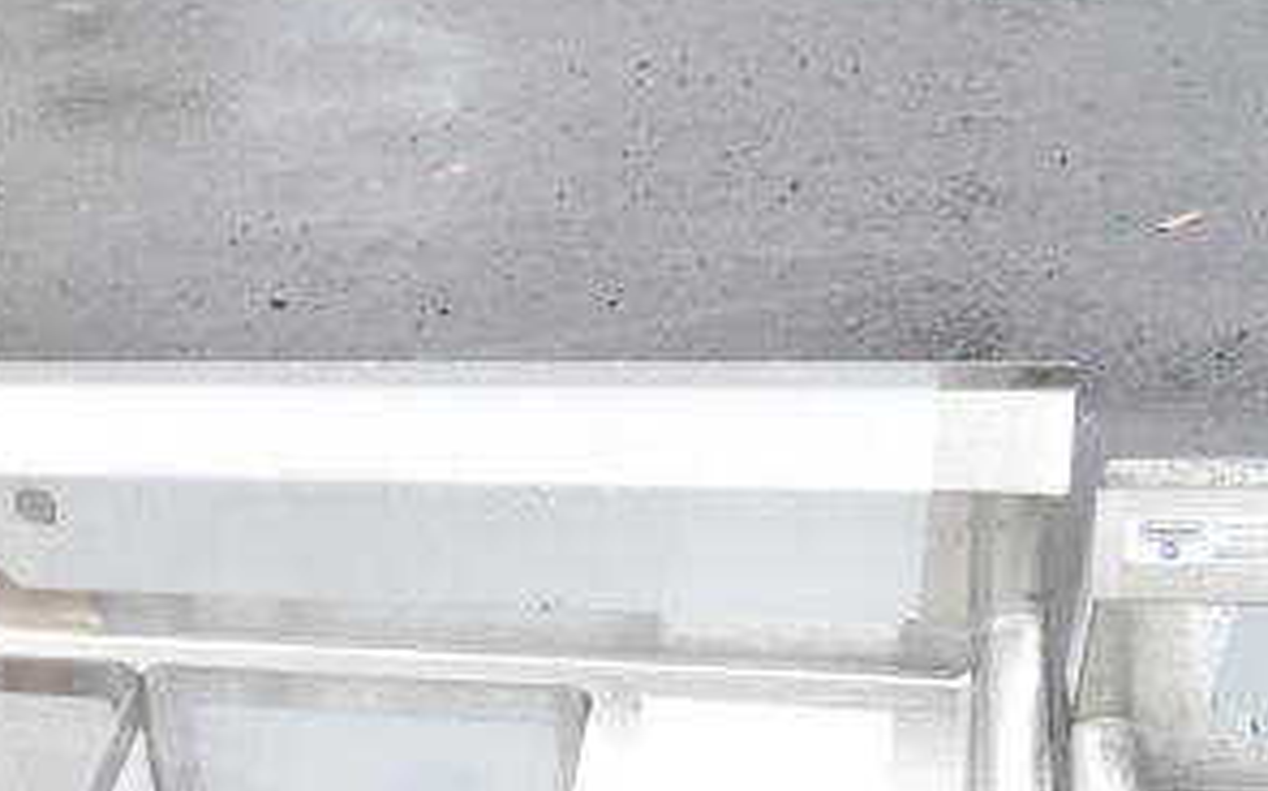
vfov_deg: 21.8
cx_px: 9
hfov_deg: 32.9
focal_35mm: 57
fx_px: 1969
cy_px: 810
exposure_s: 1/400
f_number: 10
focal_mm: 18
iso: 1600
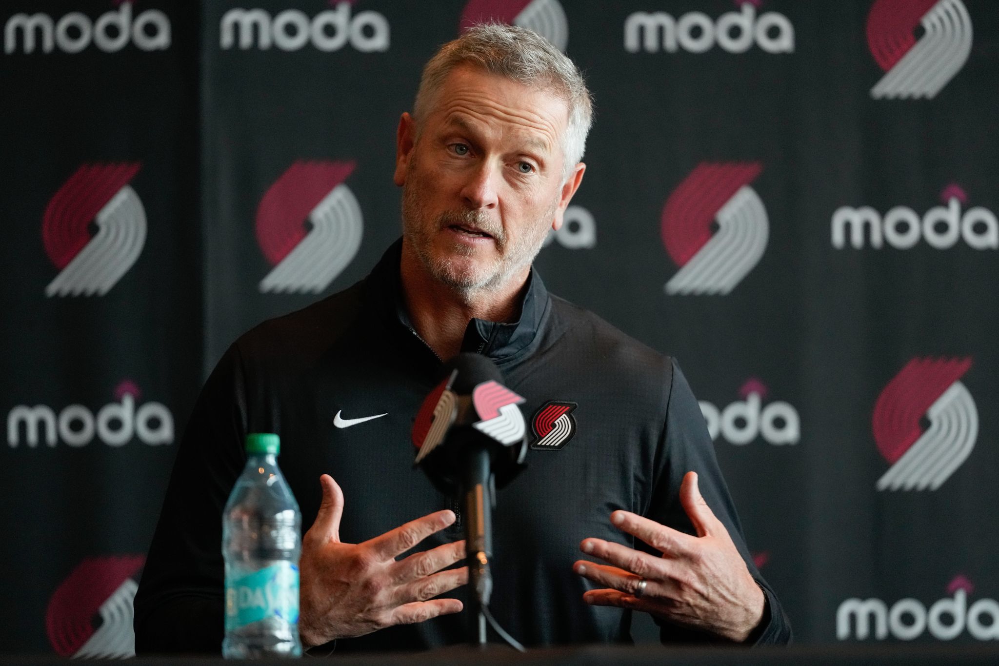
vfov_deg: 4.6
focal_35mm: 300
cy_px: 333
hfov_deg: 6.9
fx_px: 8324
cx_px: 500
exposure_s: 1/500
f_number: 2.8
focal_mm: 300
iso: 4000
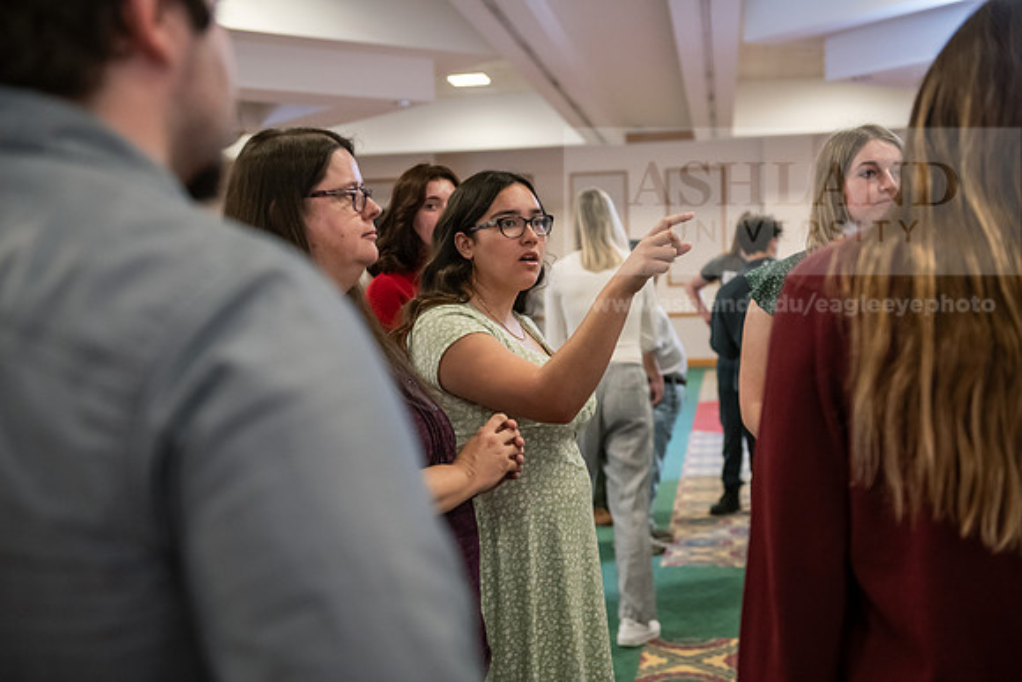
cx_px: 511
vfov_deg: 28.1
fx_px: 1363
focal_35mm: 48
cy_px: 341
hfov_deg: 41.1
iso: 2500
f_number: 3.2
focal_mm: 48
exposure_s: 1/160
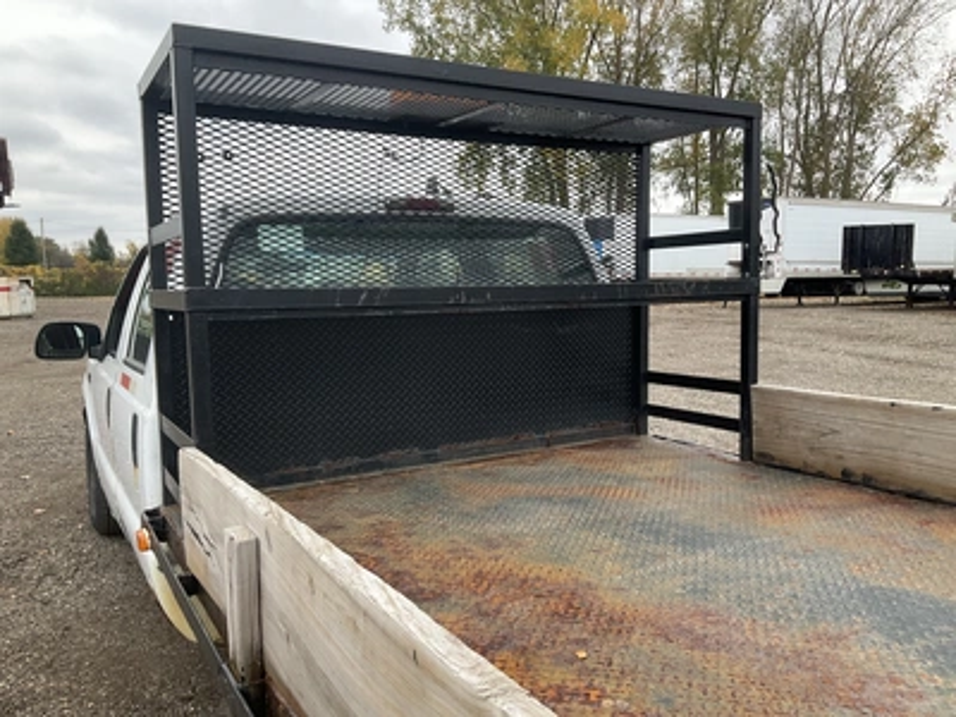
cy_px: 358
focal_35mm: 29
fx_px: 801
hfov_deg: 61.7
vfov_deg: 48.2
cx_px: 478
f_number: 1.8
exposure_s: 1/264
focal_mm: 3
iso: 25
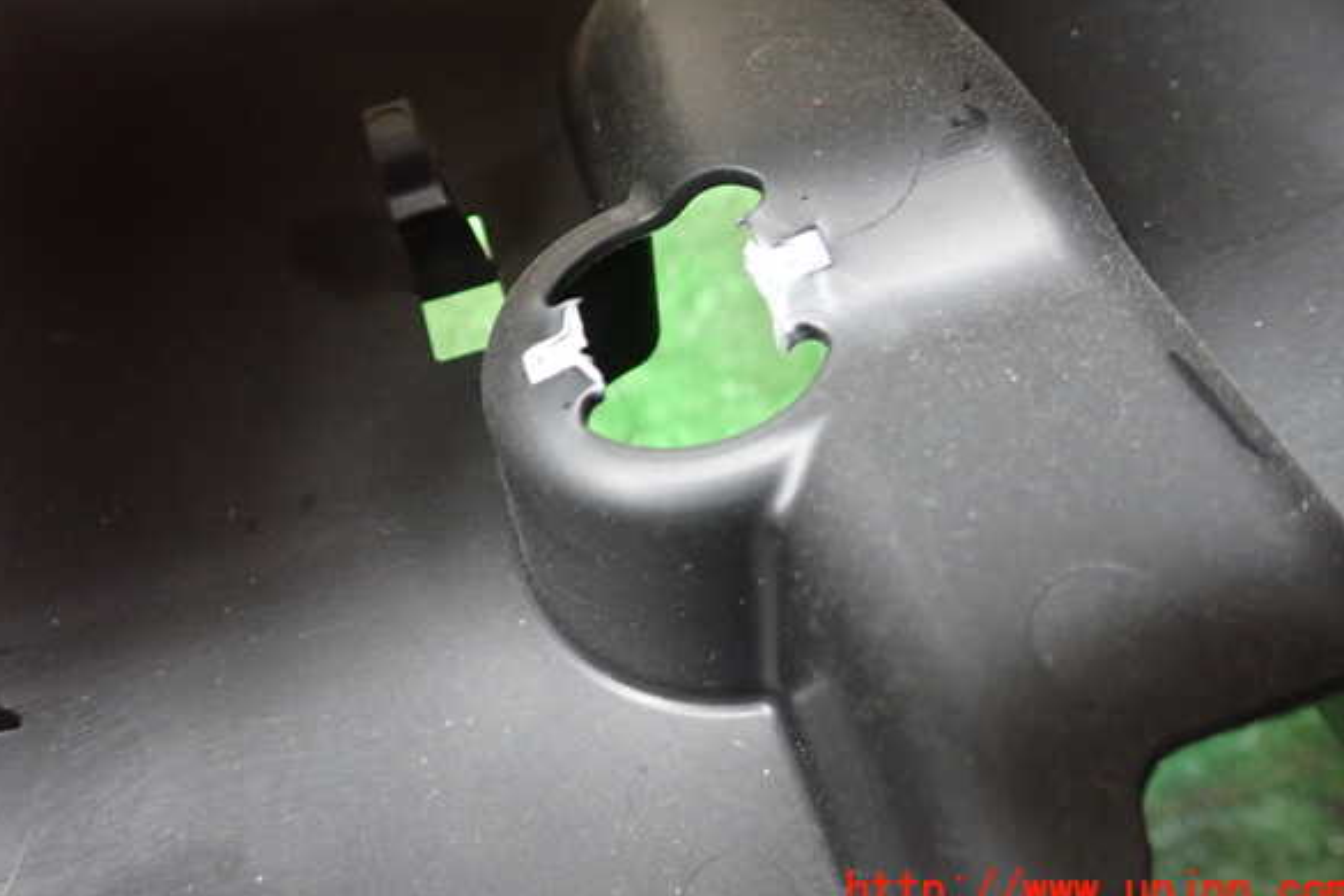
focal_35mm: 32
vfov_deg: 41.1
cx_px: 675
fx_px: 1195
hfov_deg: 58.7
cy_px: 404
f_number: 2.3
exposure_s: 1/30
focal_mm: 5.4
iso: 800
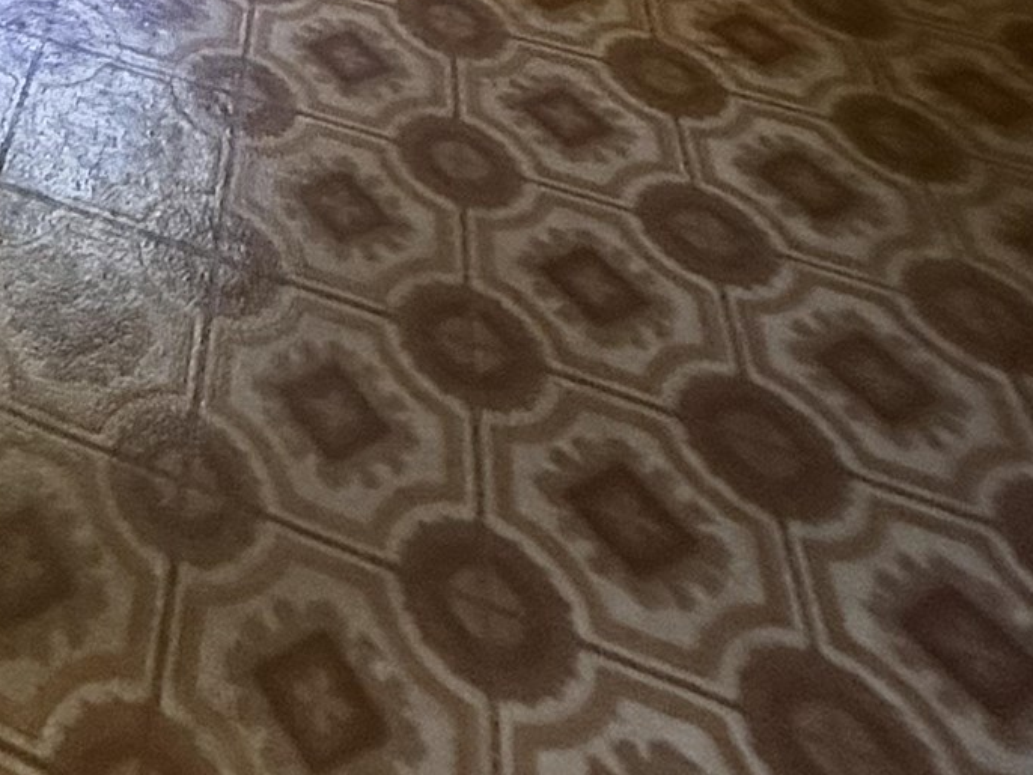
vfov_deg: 17.5
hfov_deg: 33.5
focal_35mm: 47
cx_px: -179
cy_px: -886
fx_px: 1403
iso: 1250
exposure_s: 1/60
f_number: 2.2
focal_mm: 2.22
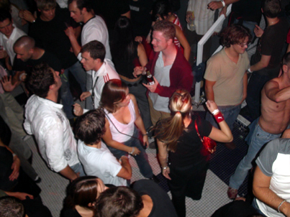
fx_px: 318
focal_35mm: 38
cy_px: 108
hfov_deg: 49.0
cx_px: 145
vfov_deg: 37.7
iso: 129
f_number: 2.8
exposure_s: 1/4
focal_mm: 7.8
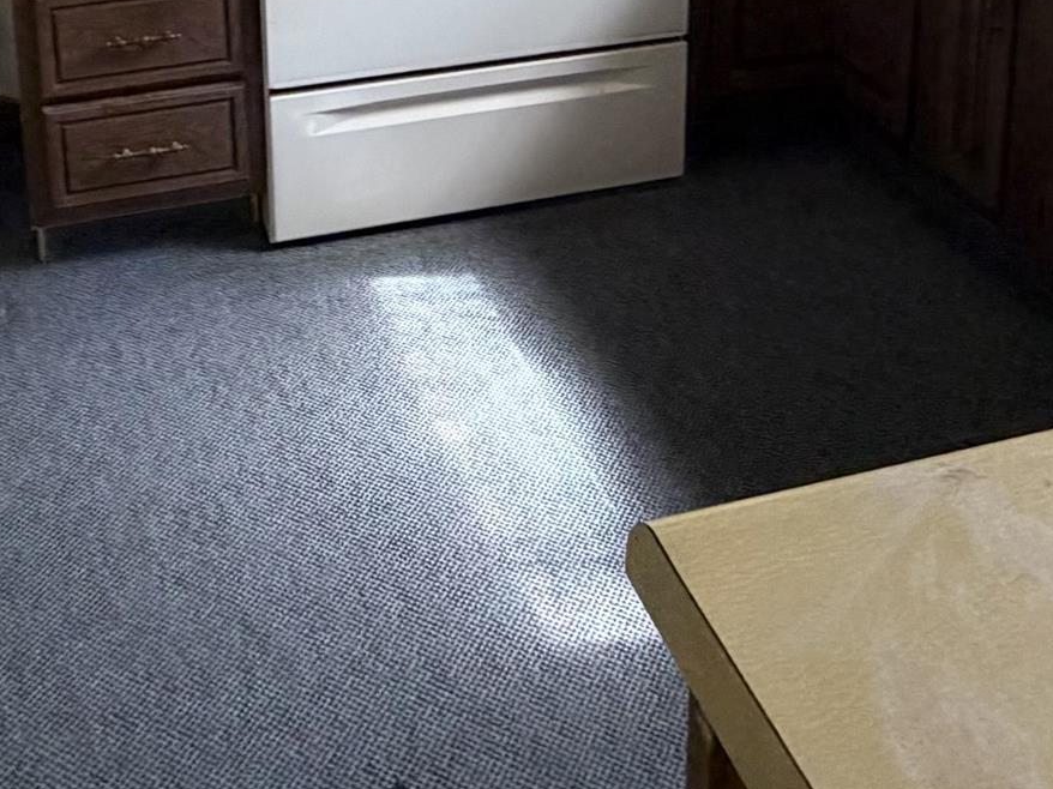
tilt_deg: -13.0
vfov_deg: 26.1
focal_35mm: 49
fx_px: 1490
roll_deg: +0.8
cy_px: -185
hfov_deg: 38.9
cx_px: 499
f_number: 2.2
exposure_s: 1/63
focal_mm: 2.22
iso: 320
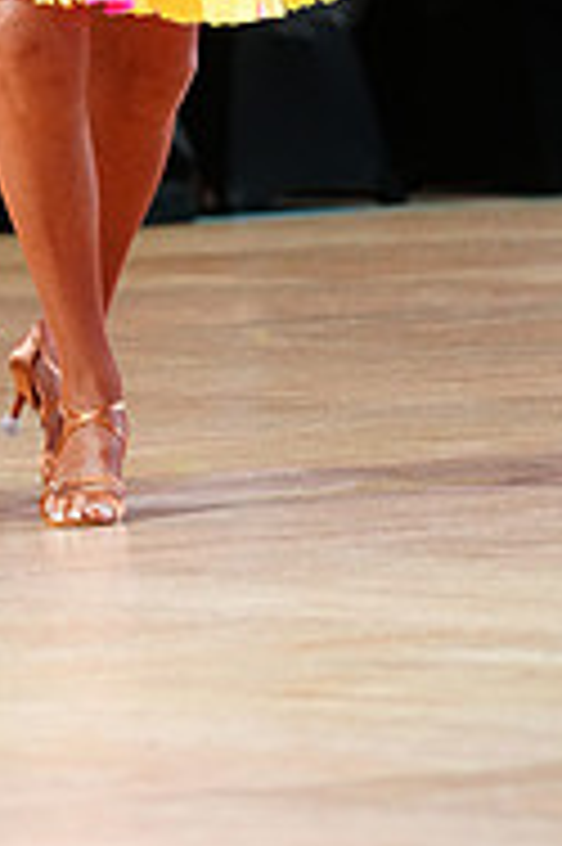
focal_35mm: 482
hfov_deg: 2.8
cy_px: -212
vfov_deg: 4.3
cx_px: -178
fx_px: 11307
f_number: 4
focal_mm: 156
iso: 2500
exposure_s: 1/250
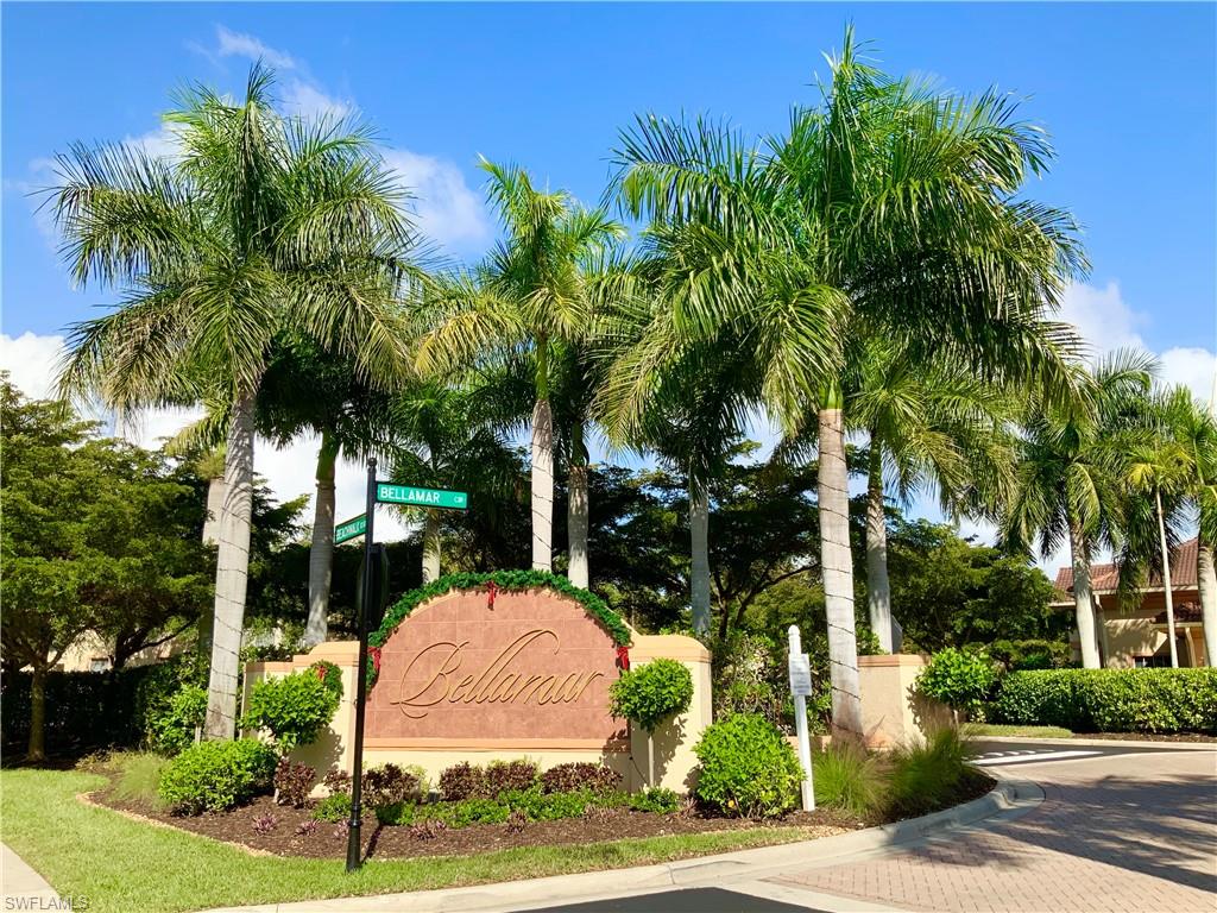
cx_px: 608
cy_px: 456
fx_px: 1020
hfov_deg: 61.7
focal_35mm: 29
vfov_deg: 48.2
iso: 16
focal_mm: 3
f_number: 1.8
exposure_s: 1/1451
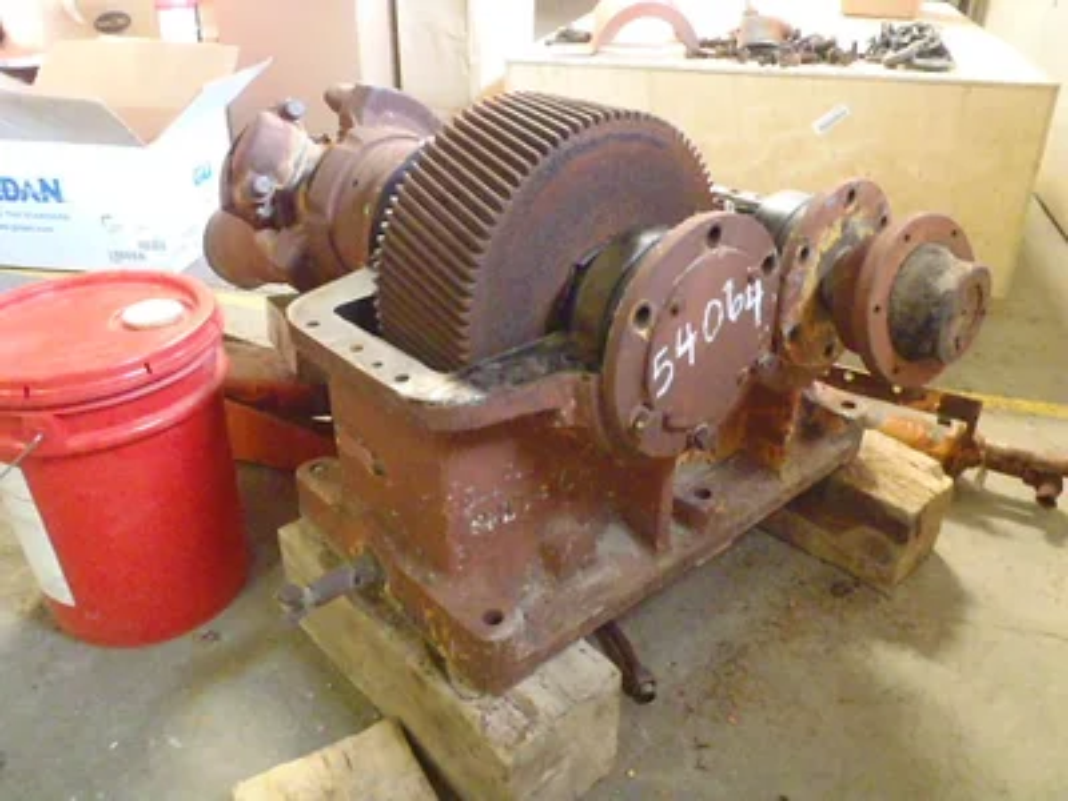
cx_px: 534
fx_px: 864
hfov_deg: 63.4
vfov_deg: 49.7
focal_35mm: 28
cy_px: 400
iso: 2500
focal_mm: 5
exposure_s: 1/25
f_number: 3.9
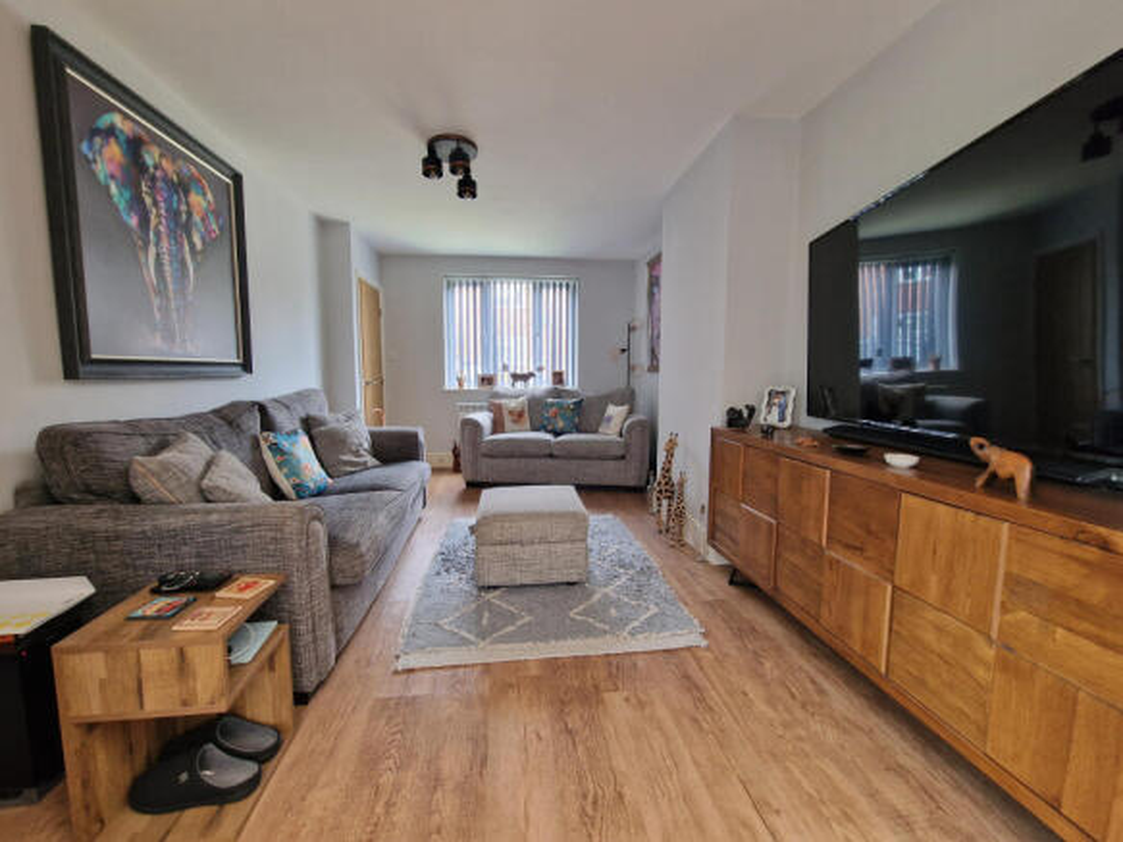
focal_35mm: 13
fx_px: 422
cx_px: 562
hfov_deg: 106.2
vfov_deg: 89.9
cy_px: 421
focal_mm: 2.2
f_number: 2.2
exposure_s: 1/50
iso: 250
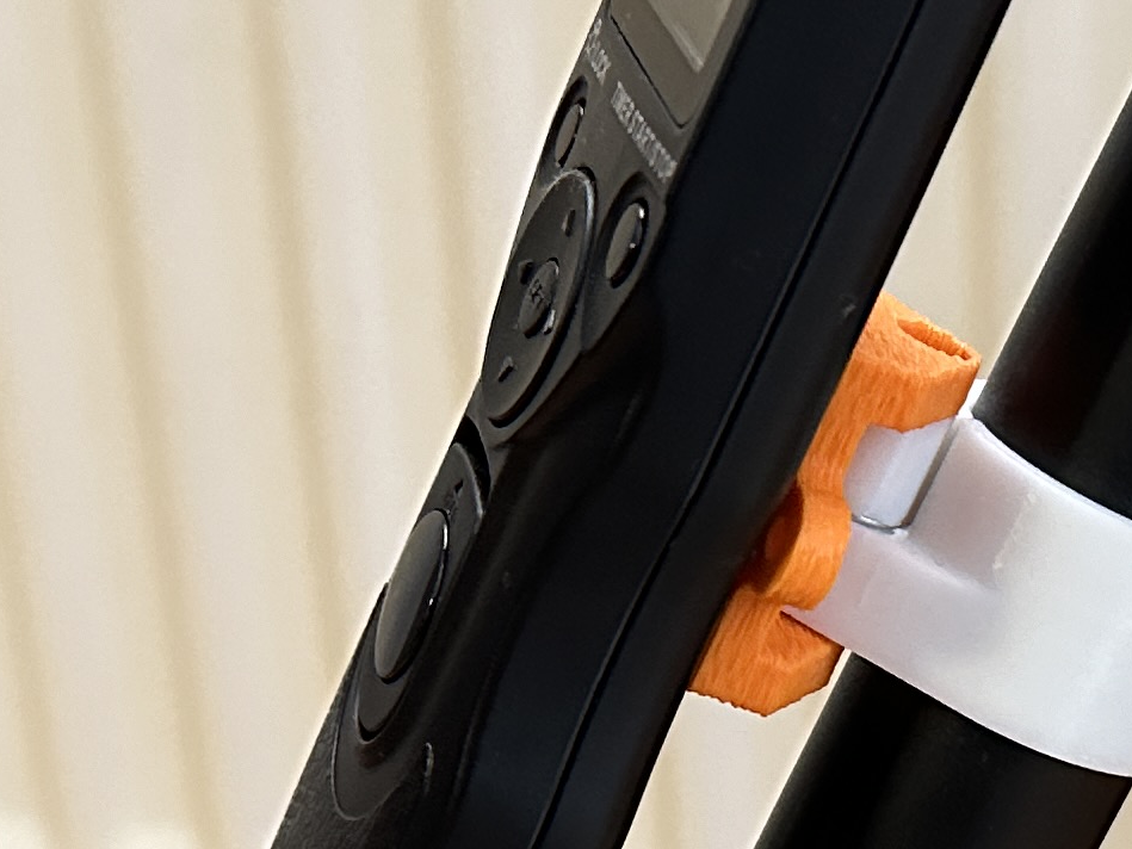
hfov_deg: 19.2
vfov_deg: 14.4
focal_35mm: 102
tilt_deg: -27.5
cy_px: 649
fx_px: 3336
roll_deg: +3.2
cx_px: 728
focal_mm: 6.86
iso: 800
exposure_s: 1/60
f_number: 1.78
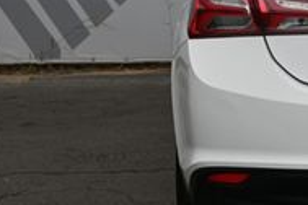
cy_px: -7
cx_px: 460
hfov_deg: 9.2
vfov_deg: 6.3
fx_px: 1871
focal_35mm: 219
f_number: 6.3
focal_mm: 43
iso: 100
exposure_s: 1/320
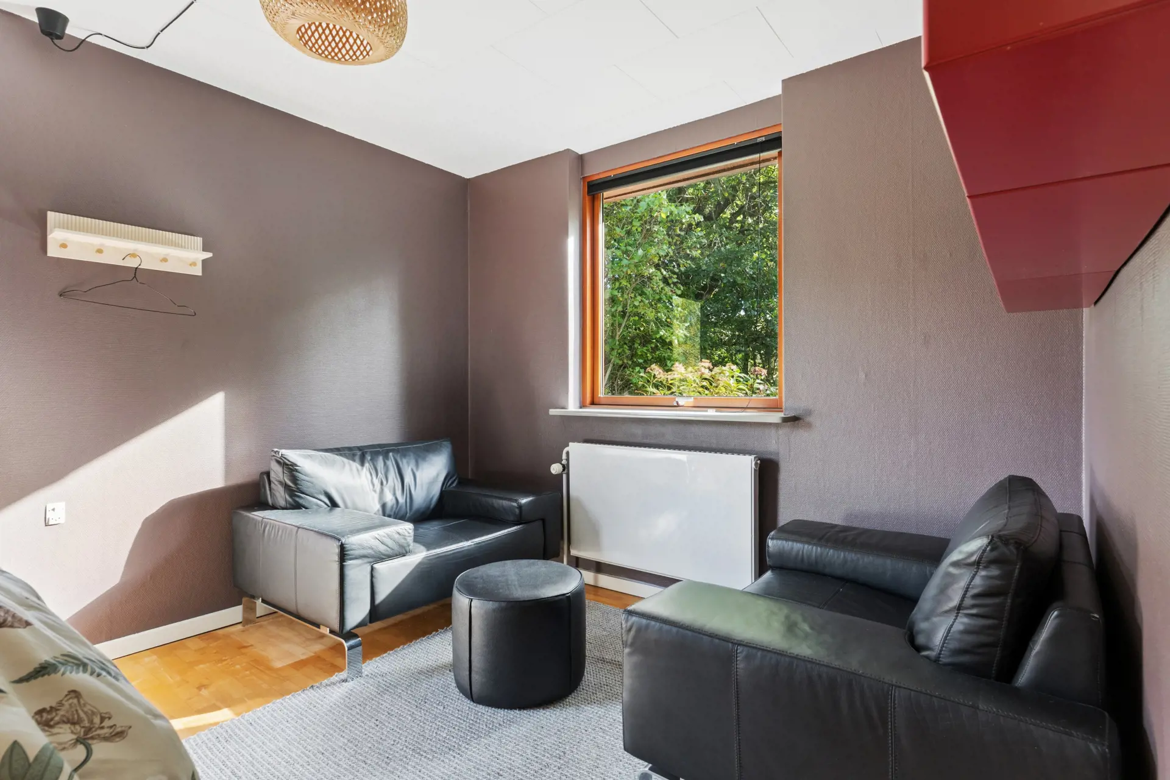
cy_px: 390
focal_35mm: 19
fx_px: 609
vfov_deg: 65.2
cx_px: 585
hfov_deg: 87.7
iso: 400
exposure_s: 1/13
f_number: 8
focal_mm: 12.5
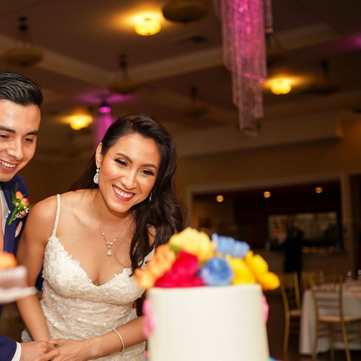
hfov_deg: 29.7
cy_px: 218
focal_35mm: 56
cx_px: 58
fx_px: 661
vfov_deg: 30.5
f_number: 1.8
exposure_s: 1/250
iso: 200
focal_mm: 35
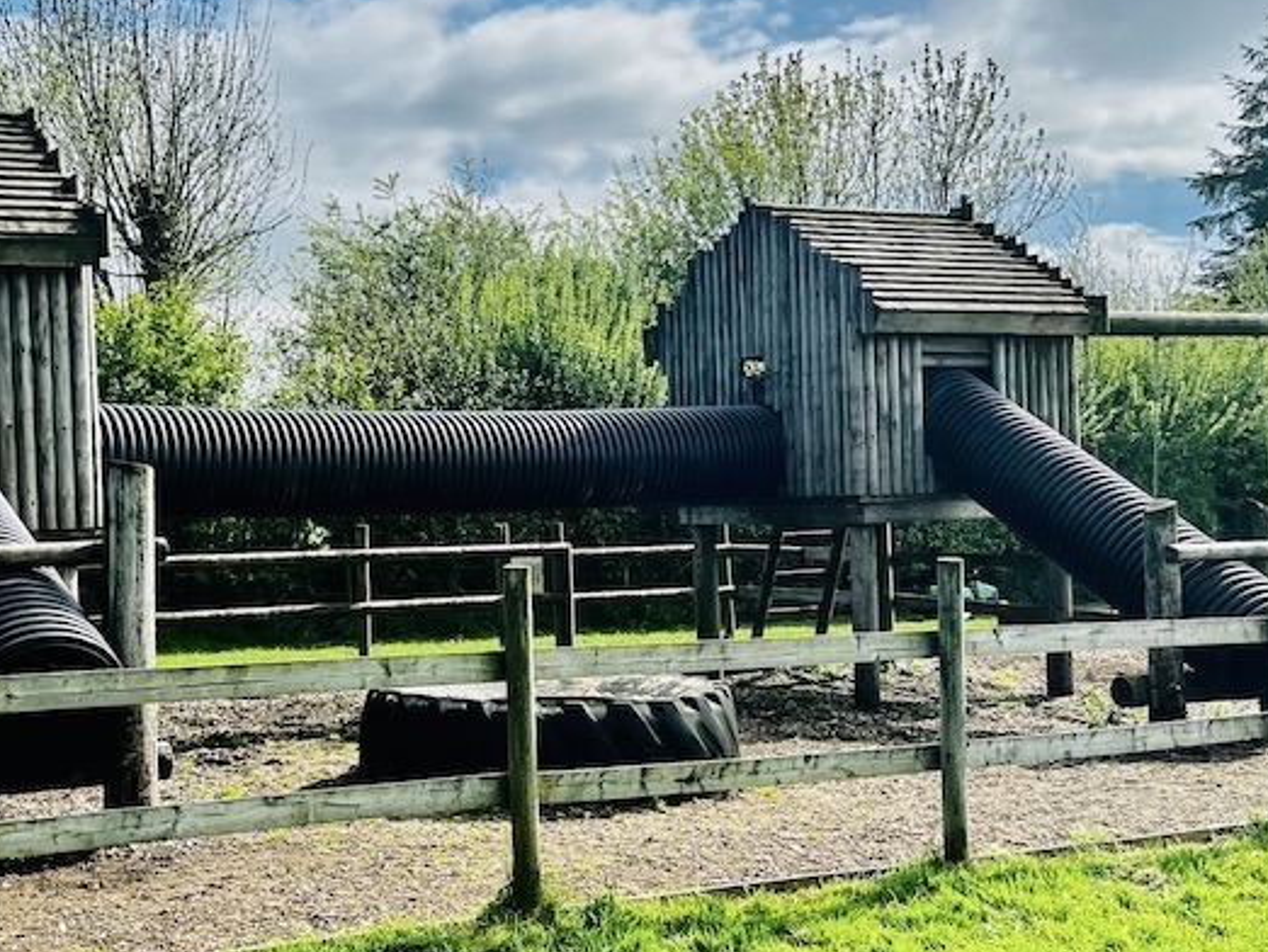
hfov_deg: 37.0
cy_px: 430
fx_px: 1869
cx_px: 408
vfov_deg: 28.6
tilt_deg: +0.4
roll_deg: +0.6
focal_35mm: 51
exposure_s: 1/8000
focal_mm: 5.7
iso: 50
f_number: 1.5
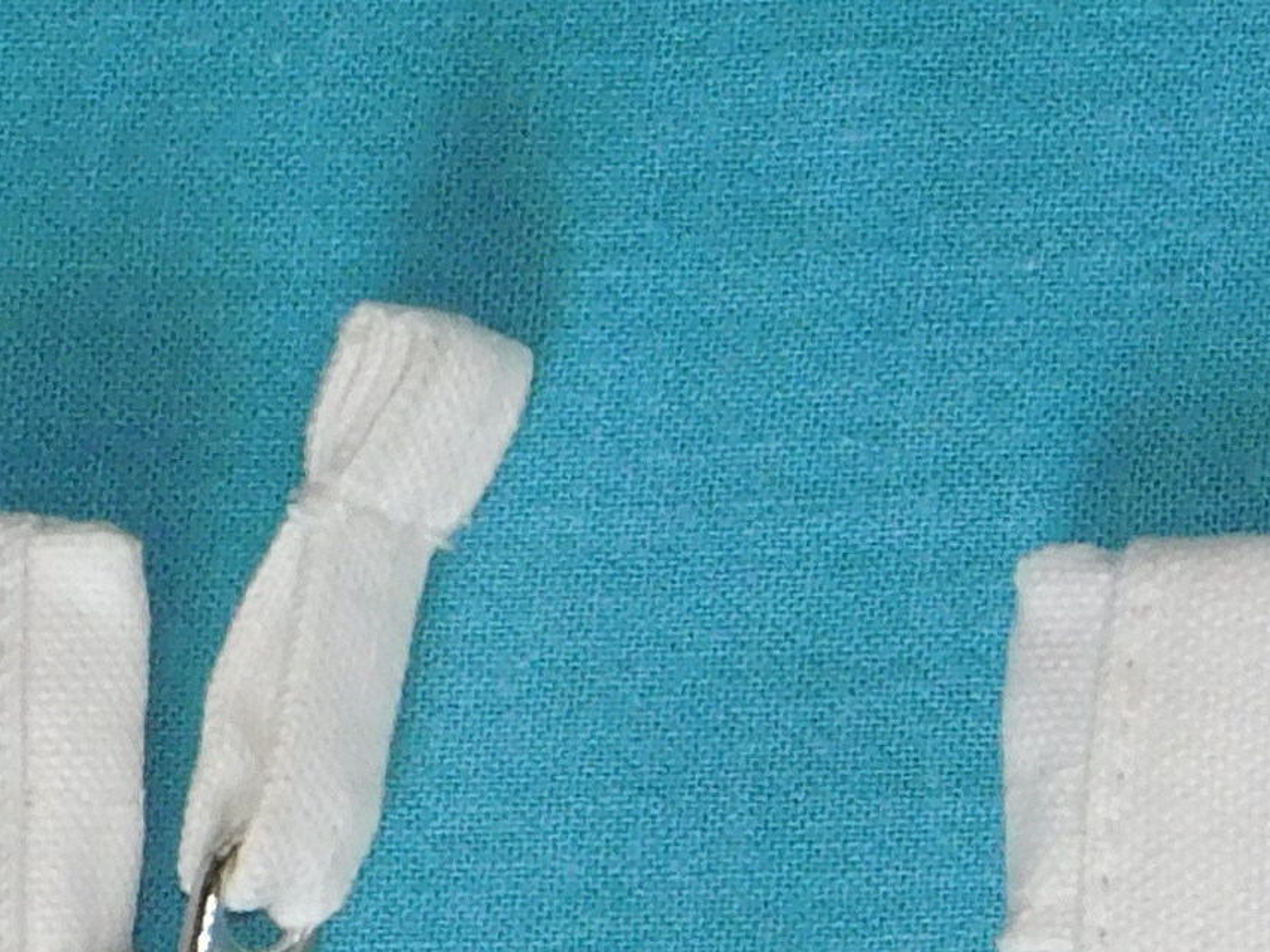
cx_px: 675
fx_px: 18051
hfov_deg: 4.0
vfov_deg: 3.0
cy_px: 2443
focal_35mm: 492
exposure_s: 1/60
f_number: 4.5
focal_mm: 16.1
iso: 180
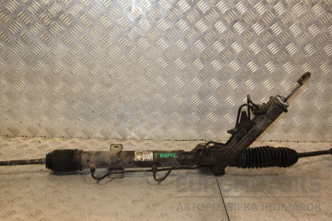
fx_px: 443
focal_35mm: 48
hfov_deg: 41.1
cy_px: 110
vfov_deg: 28.1
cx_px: 166
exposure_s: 1/200
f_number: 5.6
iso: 800
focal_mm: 32
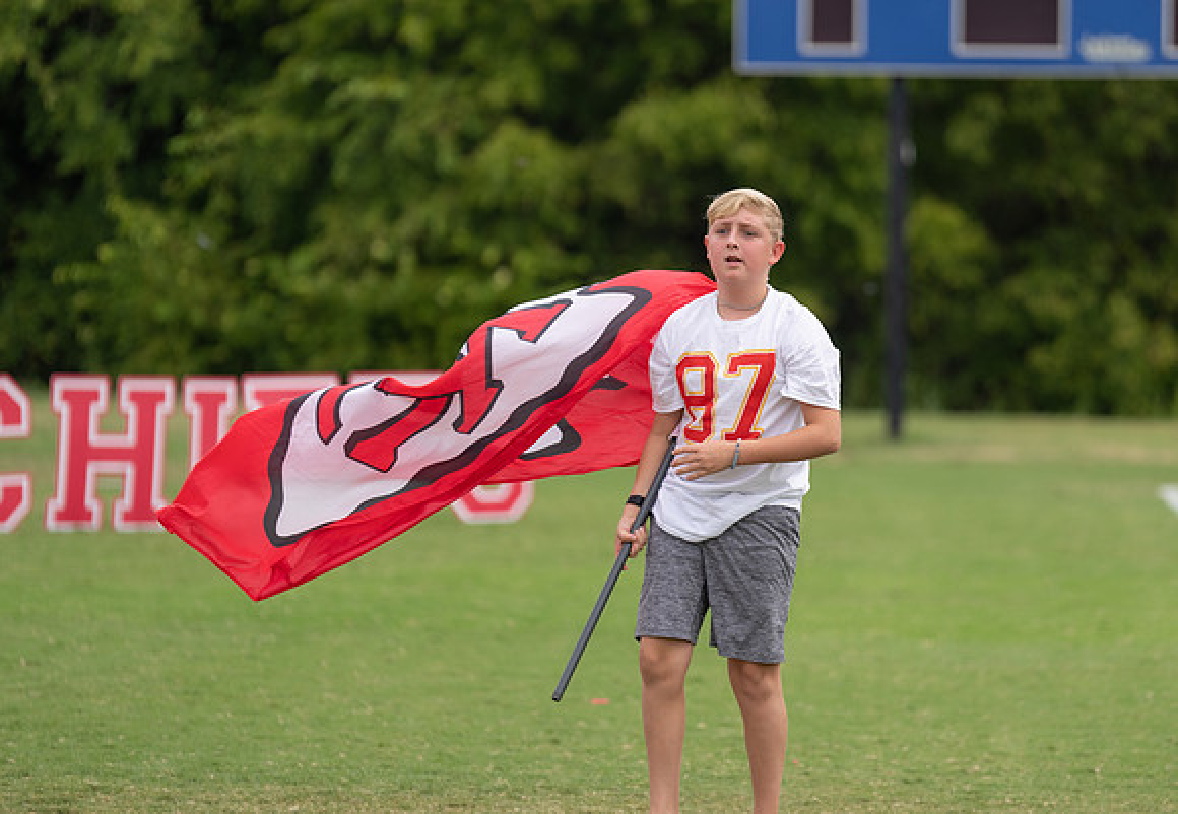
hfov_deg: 9.9
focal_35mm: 206
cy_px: 349
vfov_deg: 6.8
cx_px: 706
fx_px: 6804
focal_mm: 170
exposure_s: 1/2500
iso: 160
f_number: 2.8
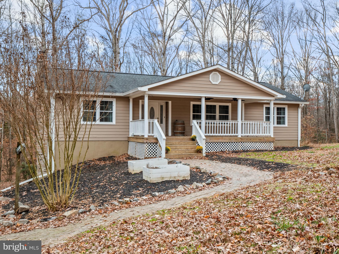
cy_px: 127
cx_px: 170
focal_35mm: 36
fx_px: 353
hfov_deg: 51.4
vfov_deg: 39.7
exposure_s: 1/320
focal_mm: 18
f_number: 7.1
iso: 200
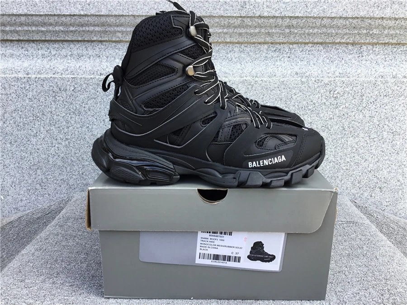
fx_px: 364
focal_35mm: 31
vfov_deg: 45.4
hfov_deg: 58.4
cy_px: 152
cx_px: 204
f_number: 2.4
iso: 25
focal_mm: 3.3
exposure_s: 1/126
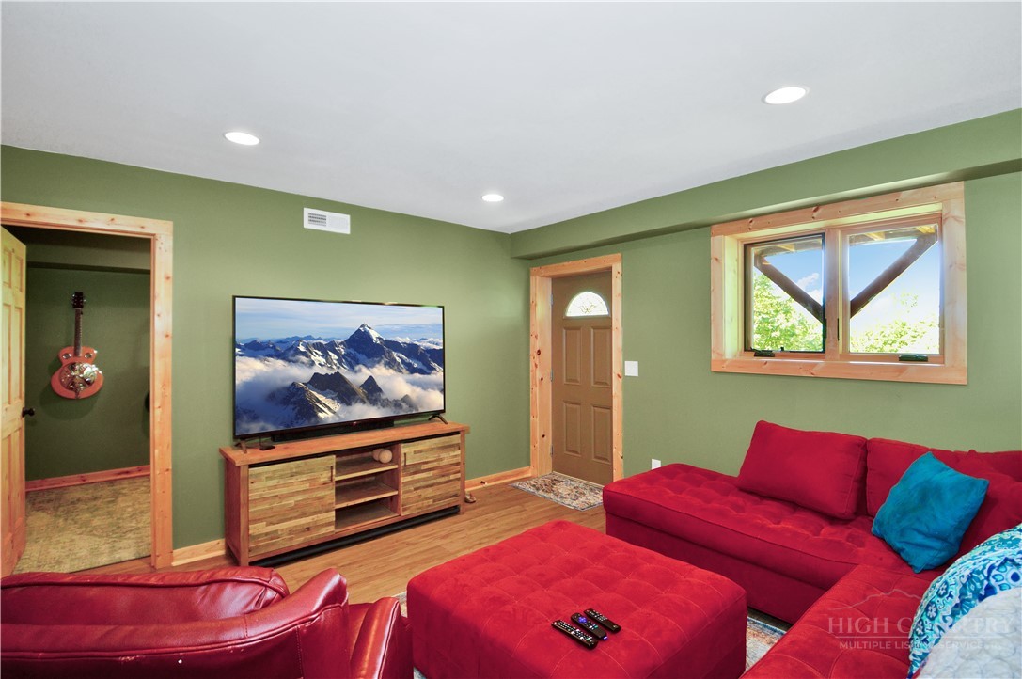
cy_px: 340
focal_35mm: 16
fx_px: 468
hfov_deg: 95.0
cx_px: 511
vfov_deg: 71.9
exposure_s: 1/60
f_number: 3.5
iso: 500
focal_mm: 11
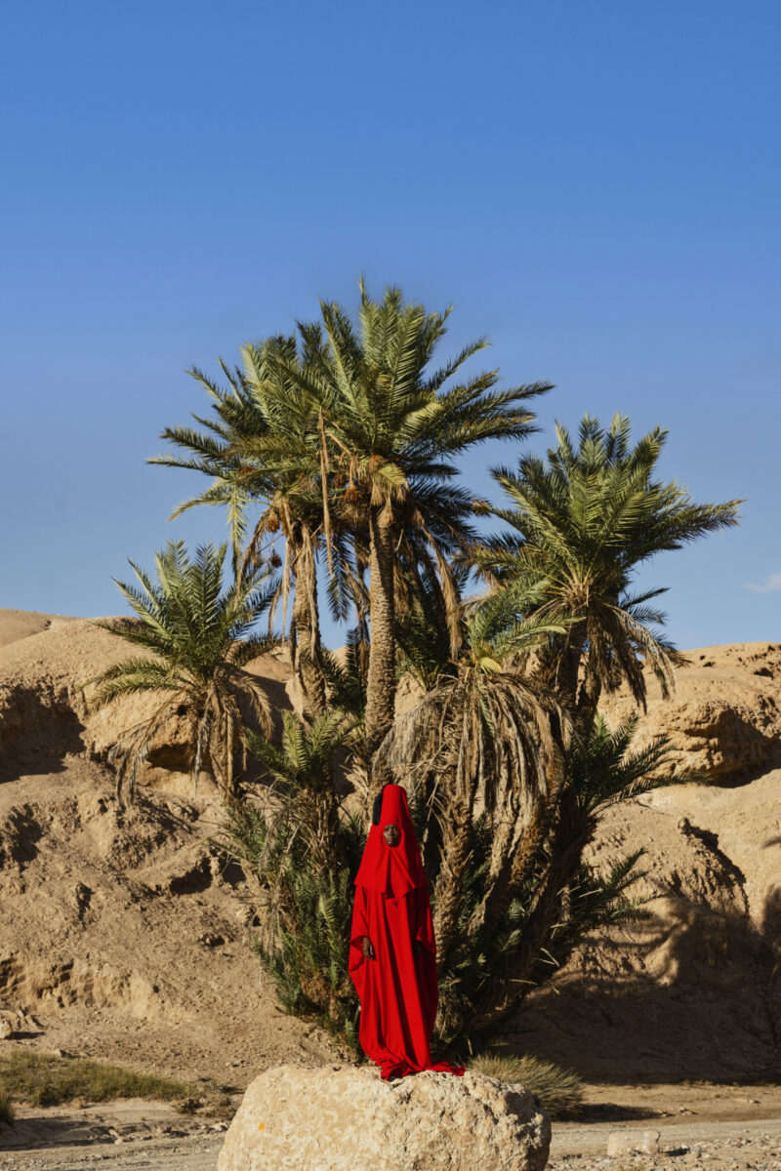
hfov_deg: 20.0
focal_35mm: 68
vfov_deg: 29.7
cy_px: 586
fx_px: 2213
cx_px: 390
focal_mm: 68
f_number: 6.3
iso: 200
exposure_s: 1/2000
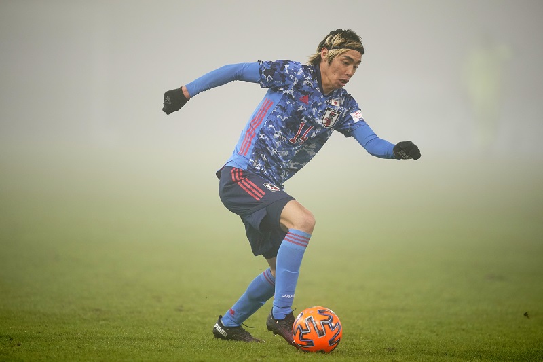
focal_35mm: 400
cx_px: 272
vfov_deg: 3.4
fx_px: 6032
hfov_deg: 5.2
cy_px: 181
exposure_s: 1/1250
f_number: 2.8
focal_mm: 400
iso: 2500
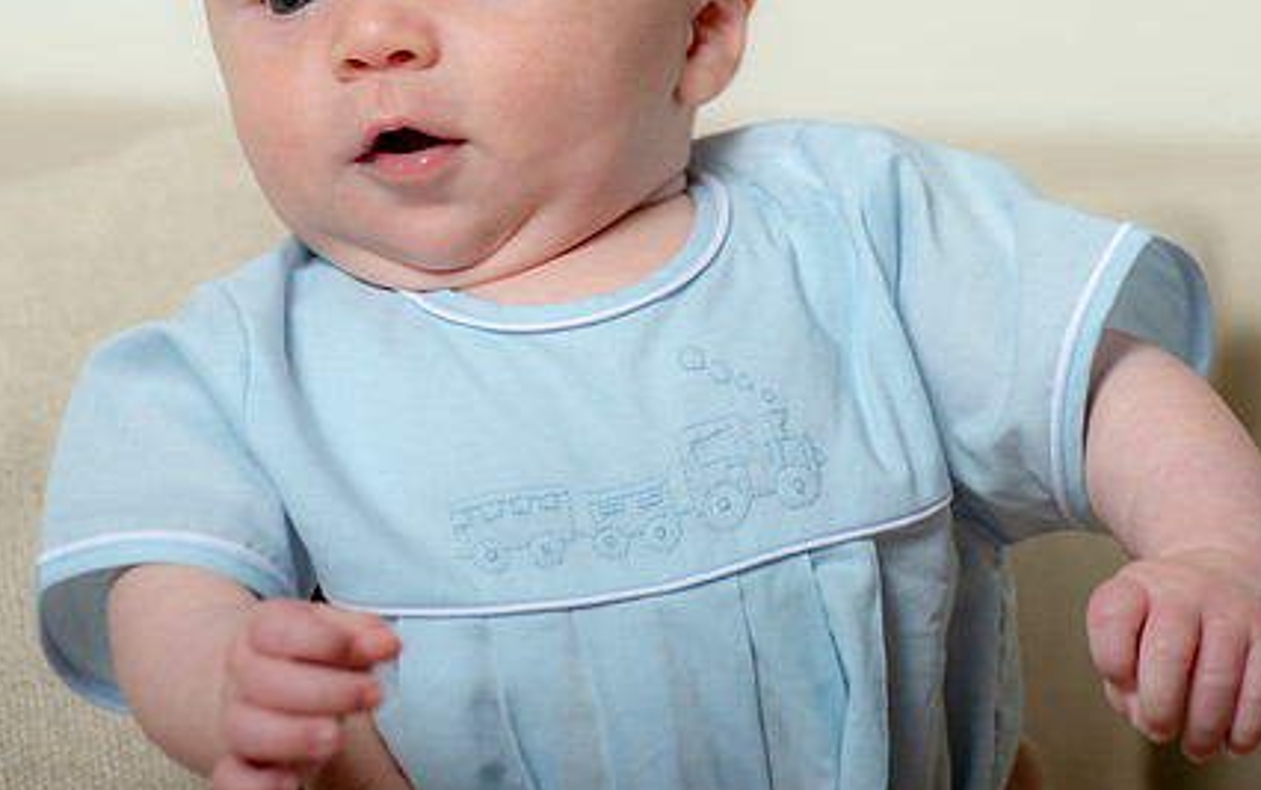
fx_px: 11109
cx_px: 677
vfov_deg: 4.1
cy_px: 237
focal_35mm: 323
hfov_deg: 6.5
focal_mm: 200
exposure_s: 1/200
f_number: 5.6
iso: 250
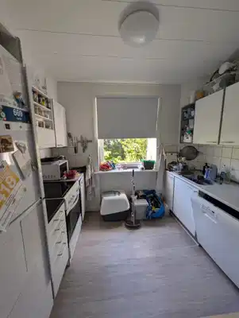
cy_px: 159
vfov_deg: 110.5
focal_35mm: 12
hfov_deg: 94.6
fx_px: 110
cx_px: 120
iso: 51
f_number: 1.7
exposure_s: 1/169
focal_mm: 2.02
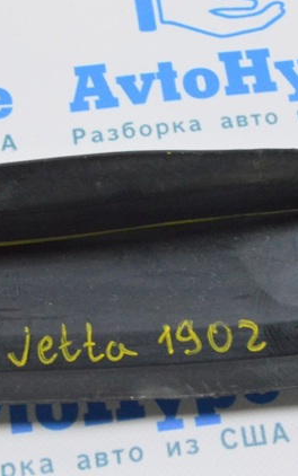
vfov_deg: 23.5
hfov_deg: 14.9
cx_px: 175
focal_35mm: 88
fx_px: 1143
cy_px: 237
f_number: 20
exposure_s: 1/20
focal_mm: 38
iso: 6400
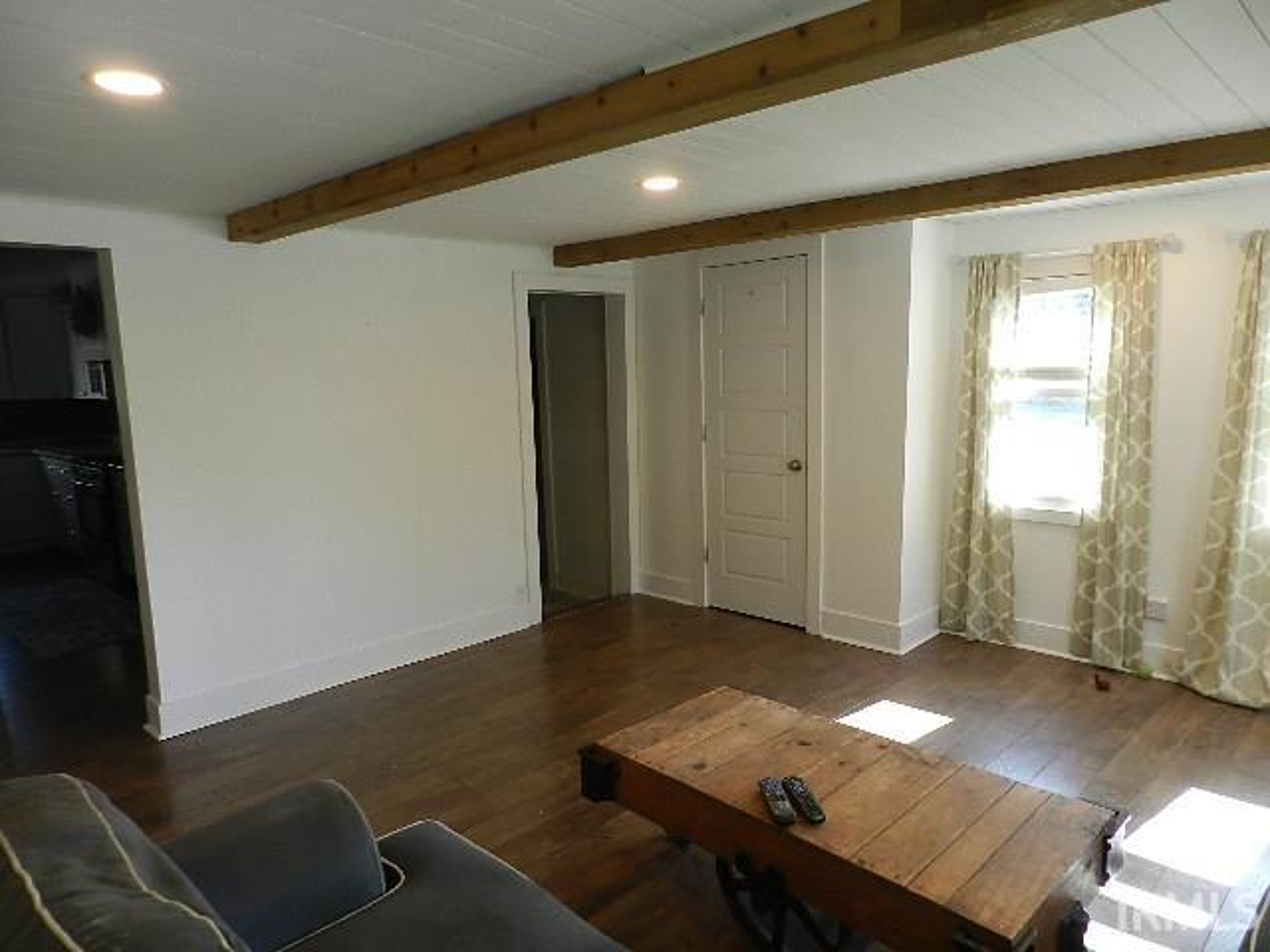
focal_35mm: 23
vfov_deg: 58.9
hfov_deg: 73.9
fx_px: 844
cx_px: 635
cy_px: 476
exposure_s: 1/60
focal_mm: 4
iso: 160
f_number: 3.4
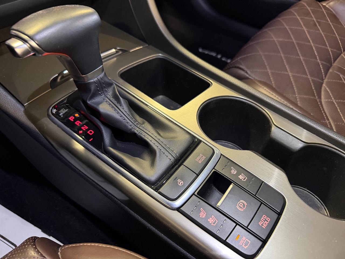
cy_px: 130
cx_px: 172
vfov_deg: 56.8
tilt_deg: -50.3
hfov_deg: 71.6
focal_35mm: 24
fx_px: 239
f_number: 1.78
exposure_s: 1/40
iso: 800
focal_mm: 6.76
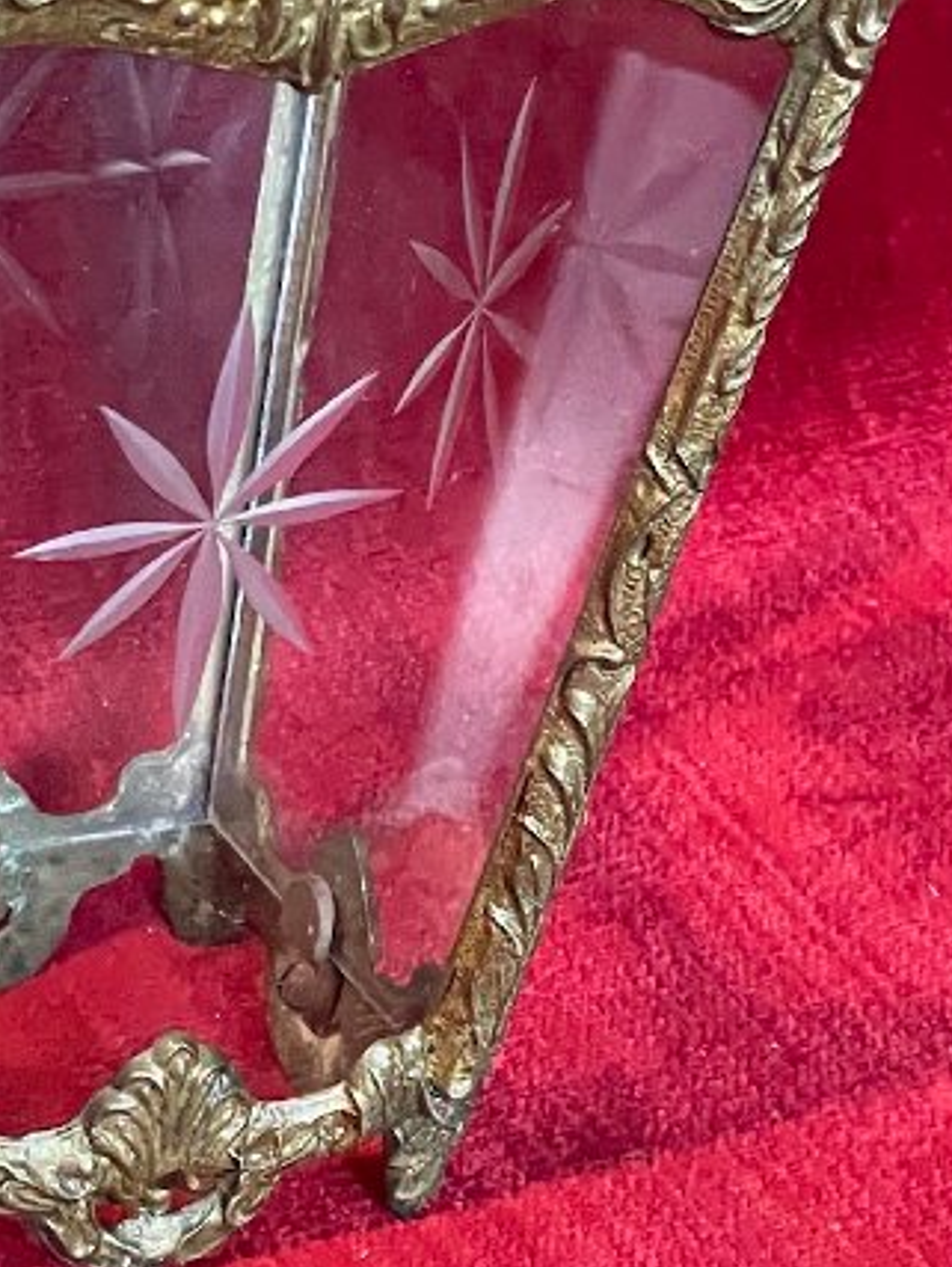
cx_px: 145
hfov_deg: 10.1
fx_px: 5346
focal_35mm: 146
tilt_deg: -28.3
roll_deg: -0.8
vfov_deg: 13.5
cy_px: 496
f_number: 2
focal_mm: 6
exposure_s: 1/30
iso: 1250
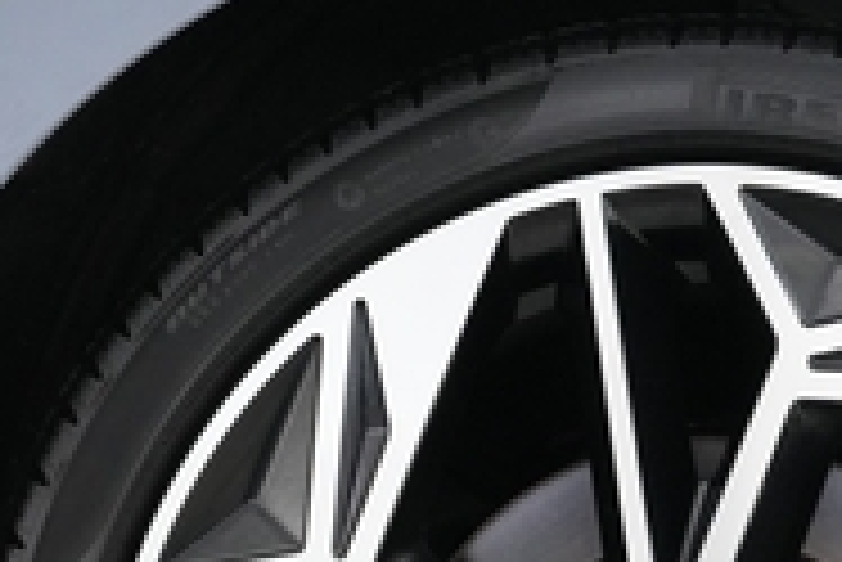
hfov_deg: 24.3
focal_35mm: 82
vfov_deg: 15.8
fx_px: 1919
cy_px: 751
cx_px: 684
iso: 5000
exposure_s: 1/160
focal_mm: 24
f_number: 2.8
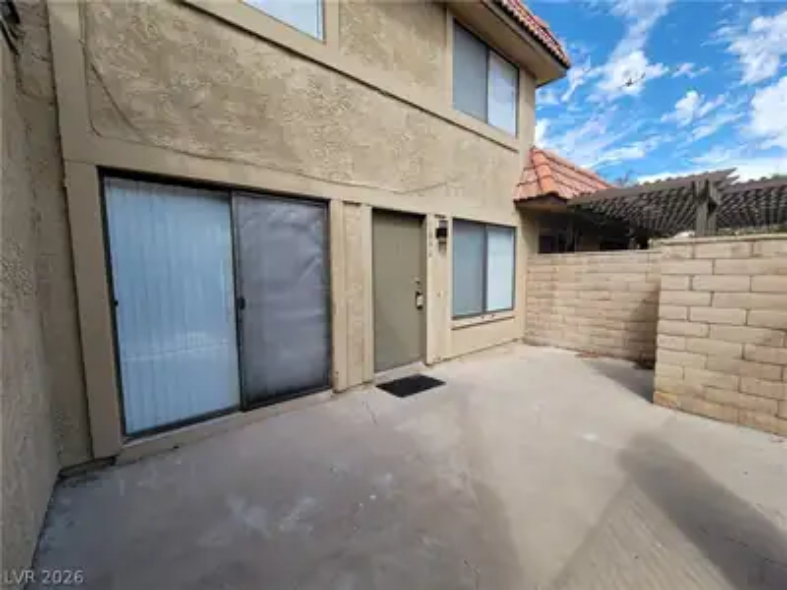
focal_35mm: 13
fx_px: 296
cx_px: 394
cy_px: 295
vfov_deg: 89.9
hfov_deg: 106.2
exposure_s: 1/912
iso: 50
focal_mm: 2.2
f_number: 2.2
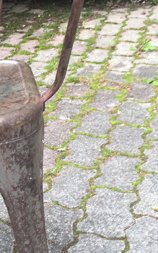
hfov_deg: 14.4
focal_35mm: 88
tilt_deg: -17.4
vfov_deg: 23.5
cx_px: -36
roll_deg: -2.6
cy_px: 91
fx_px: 606
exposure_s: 1/100
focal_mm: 4.15
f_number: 2.2
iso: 32
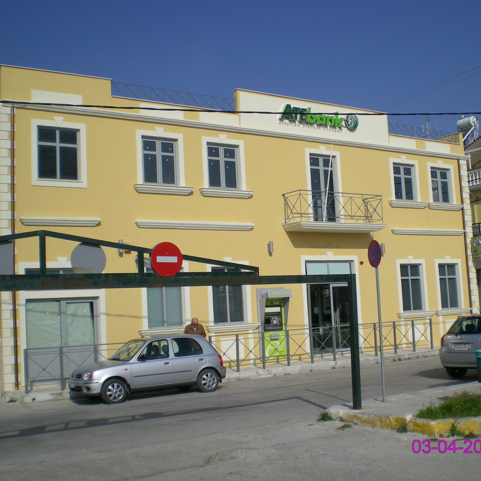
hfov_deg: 37.4
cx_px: 291
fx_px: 707
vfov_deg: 37.6
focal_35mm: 45
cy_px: 240
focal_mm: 6.3
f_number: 4.6
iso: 50
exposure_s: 1/877
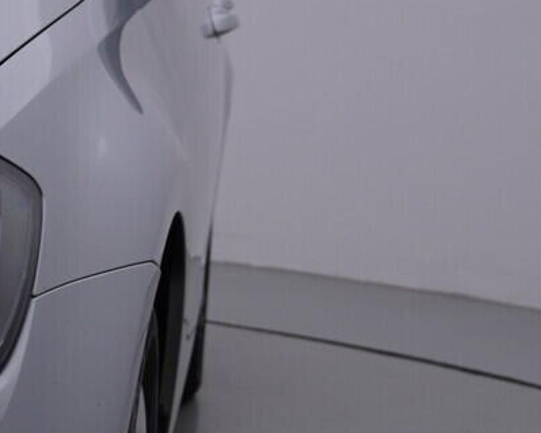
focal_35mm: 122
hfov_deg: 15.6
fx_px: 1953
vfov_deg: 12.6
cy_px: 352
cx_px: 52
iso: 125
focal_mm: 24
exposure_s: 1/160
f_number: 5.6
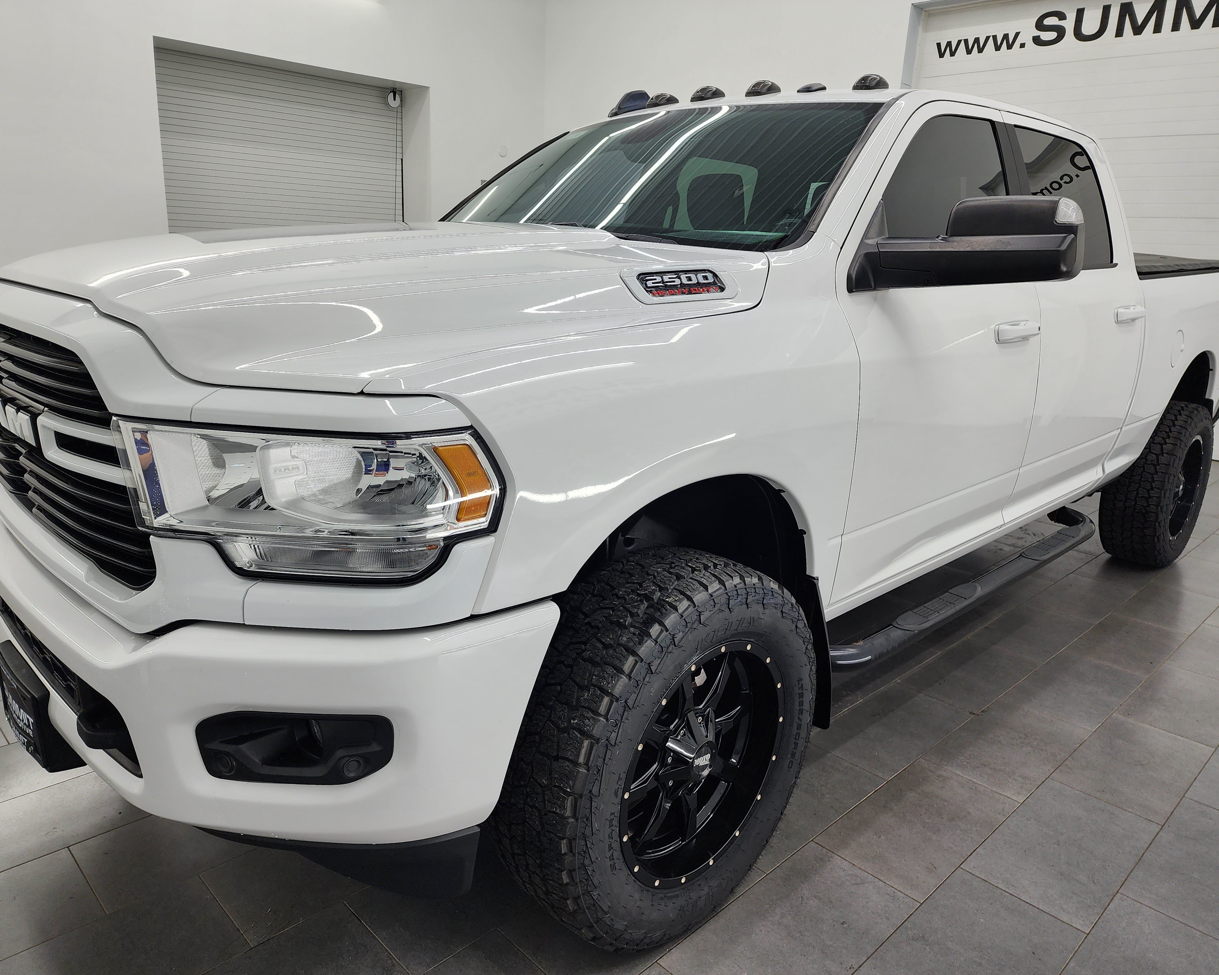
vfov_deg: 58.8
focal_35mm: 24
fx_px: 866
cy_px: 487
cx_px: 611
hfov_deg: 70.3
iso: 80
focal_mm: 6.4
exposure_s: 1/180
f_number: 1.8
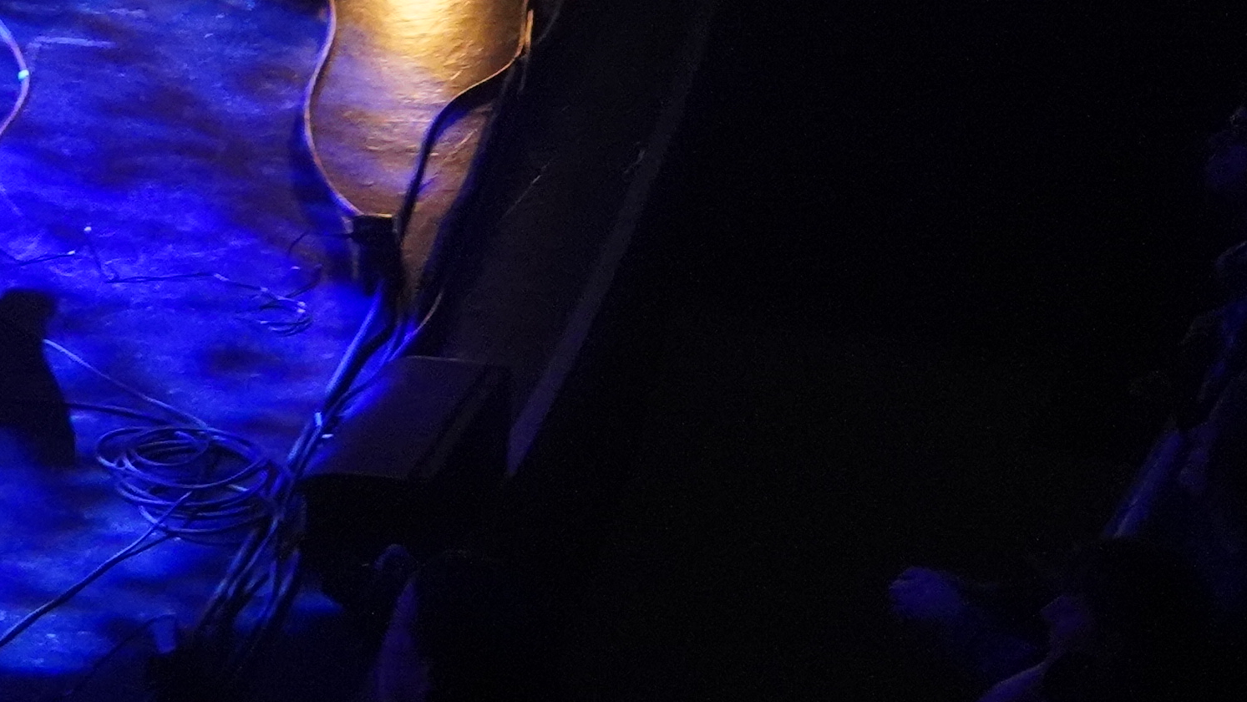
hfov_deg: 11.6
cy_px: -562
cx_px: -369
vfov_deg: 6.6
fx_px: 5985
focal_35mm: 181
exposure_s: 1/50
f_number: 4
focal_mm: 43
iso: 12800
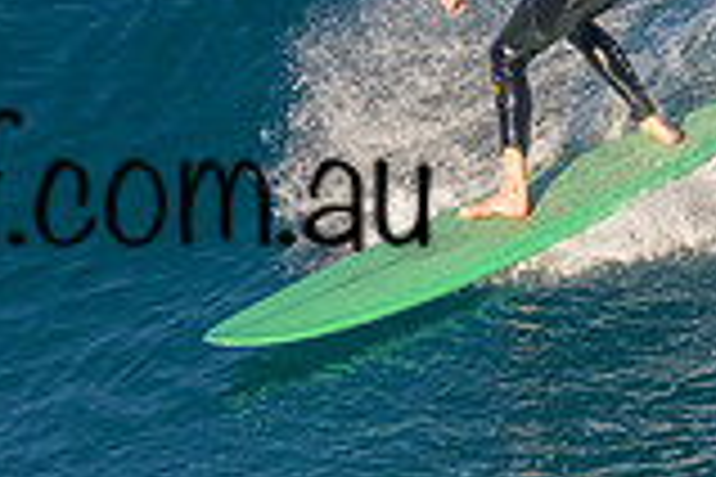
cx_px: 88
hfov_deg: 0.8
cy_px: 46
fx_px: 54432
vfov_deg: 0.5
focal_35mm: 2737
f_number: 11
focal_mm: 660
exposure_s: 1/2000
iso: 2800
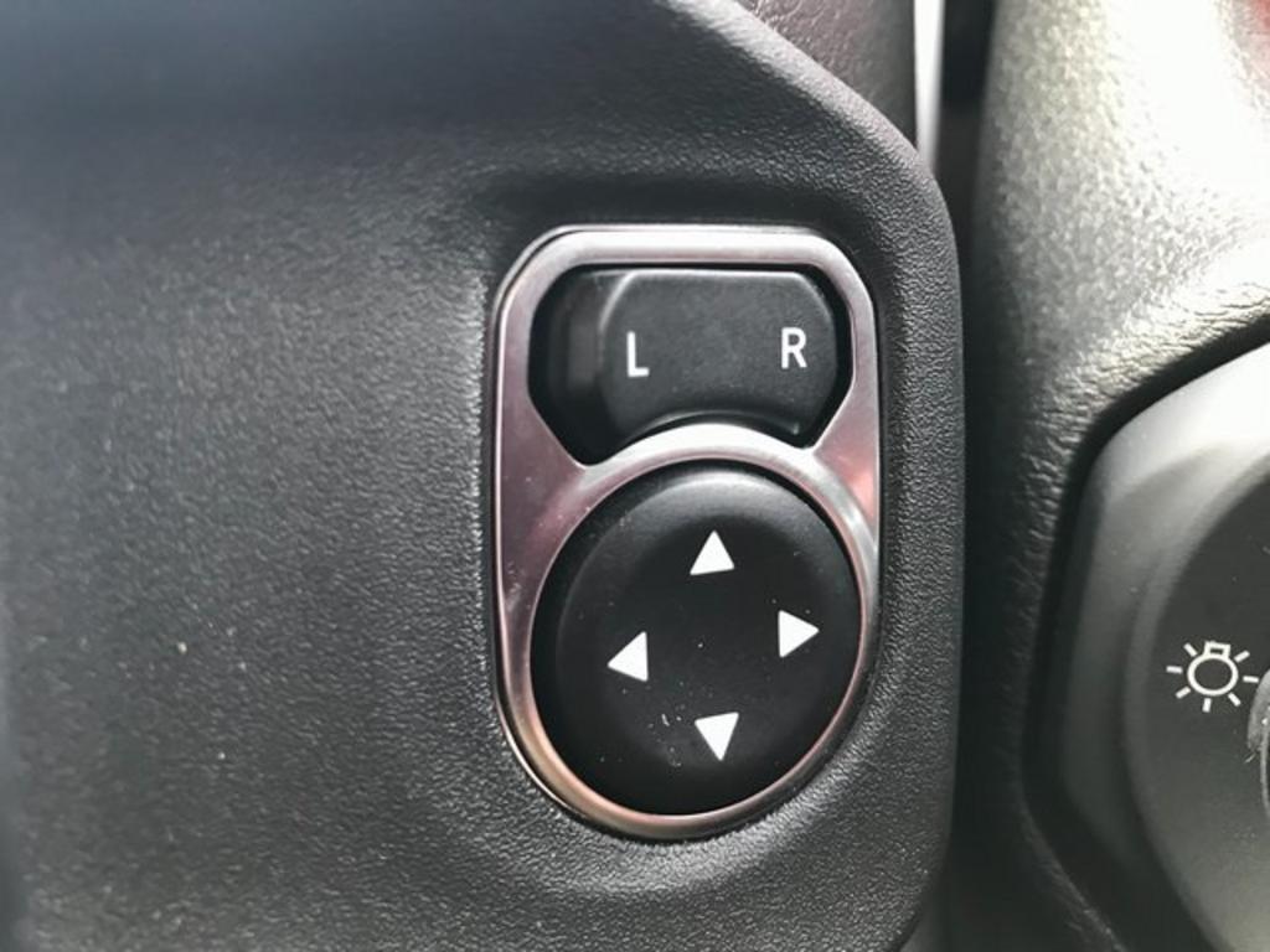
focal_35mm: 28
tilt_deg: -10.4
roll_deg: -5.0
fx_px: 1027
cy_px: 476
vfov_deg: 49.7
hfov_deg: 63.4
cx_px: 635
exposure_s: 1/15
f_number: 1.8
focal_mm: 3.99
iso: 64
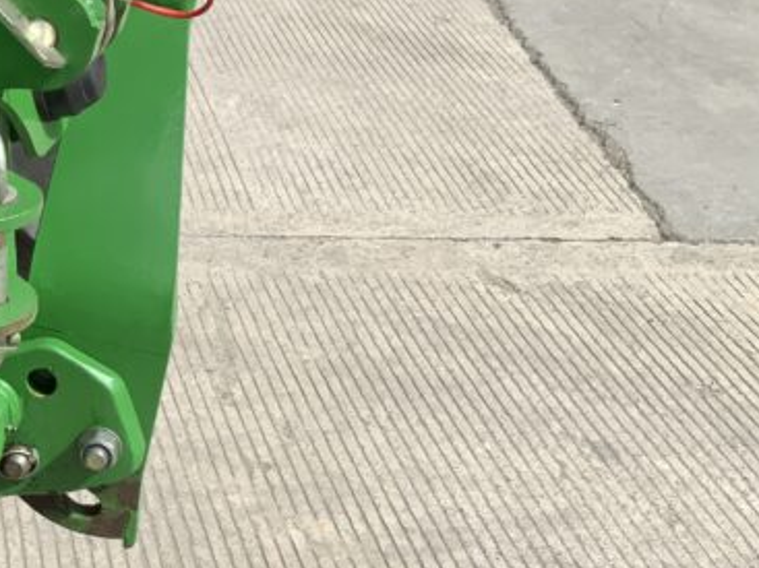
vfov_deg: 18.2
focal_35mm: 81
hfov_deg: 22.7
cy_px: 345
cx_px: -81
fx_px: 1775
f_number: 1.8
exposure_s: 1/1250
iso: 16
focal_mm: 3
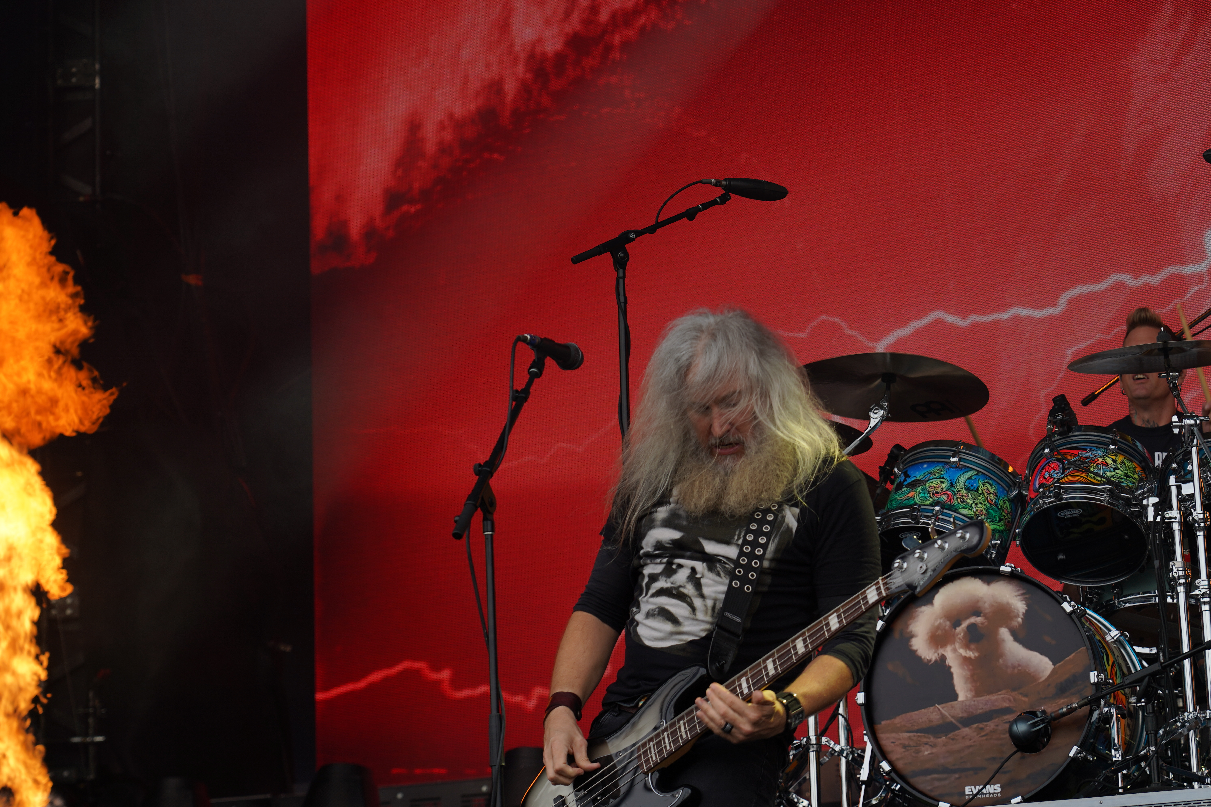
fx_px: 3532
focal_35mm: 105
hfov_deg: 19.5
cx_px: 606
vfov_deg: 13.0
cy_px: 404
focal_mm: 105
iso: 100
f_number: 5.6
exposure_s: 1/250
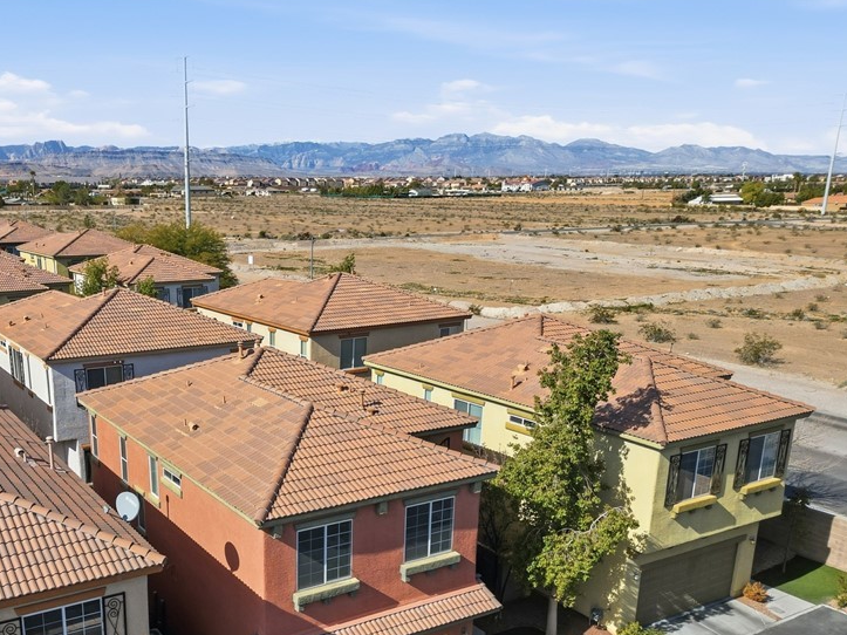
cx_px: 262
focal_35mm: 34
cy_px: 437
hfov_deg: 52.6
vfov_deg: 41.1
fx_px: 832
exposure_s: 1/4000
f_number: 1.7
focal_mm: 6.7
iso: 110
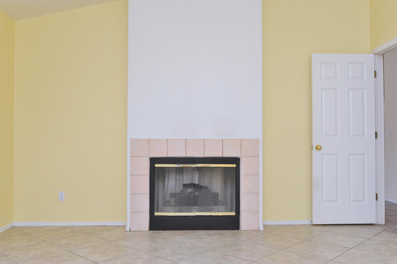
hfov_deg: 54.5
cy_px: 132
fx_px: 386
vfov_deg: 37.8
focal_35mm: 35
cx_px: 198
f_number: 7.1
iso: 640
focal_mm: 35
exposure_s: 1/30
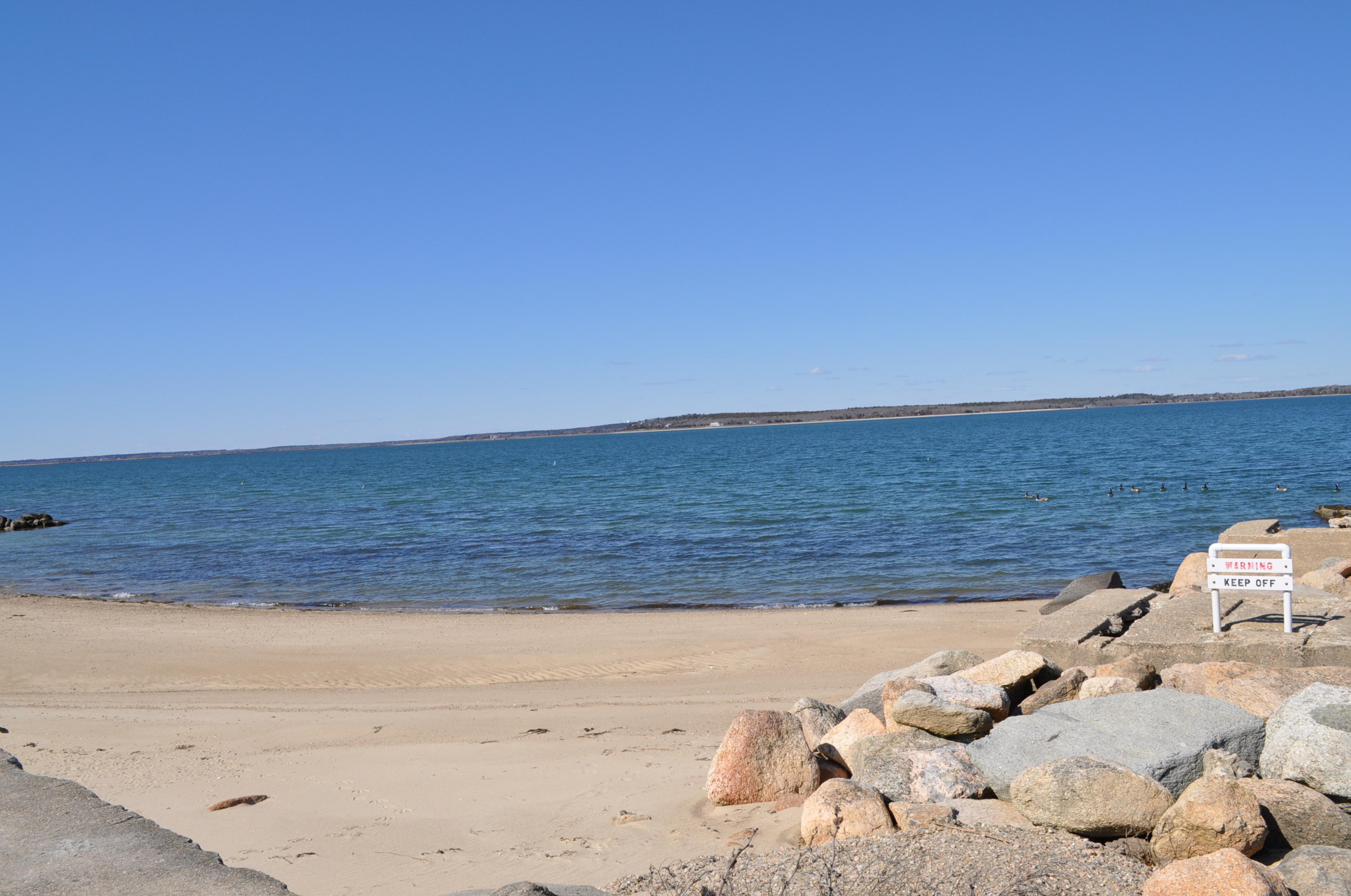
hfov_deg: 62.0
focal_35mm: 30
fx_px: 1124
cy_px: 448
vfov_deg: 43.5
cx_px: 676
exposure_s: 1/500
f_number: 11
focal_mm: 20
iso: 200
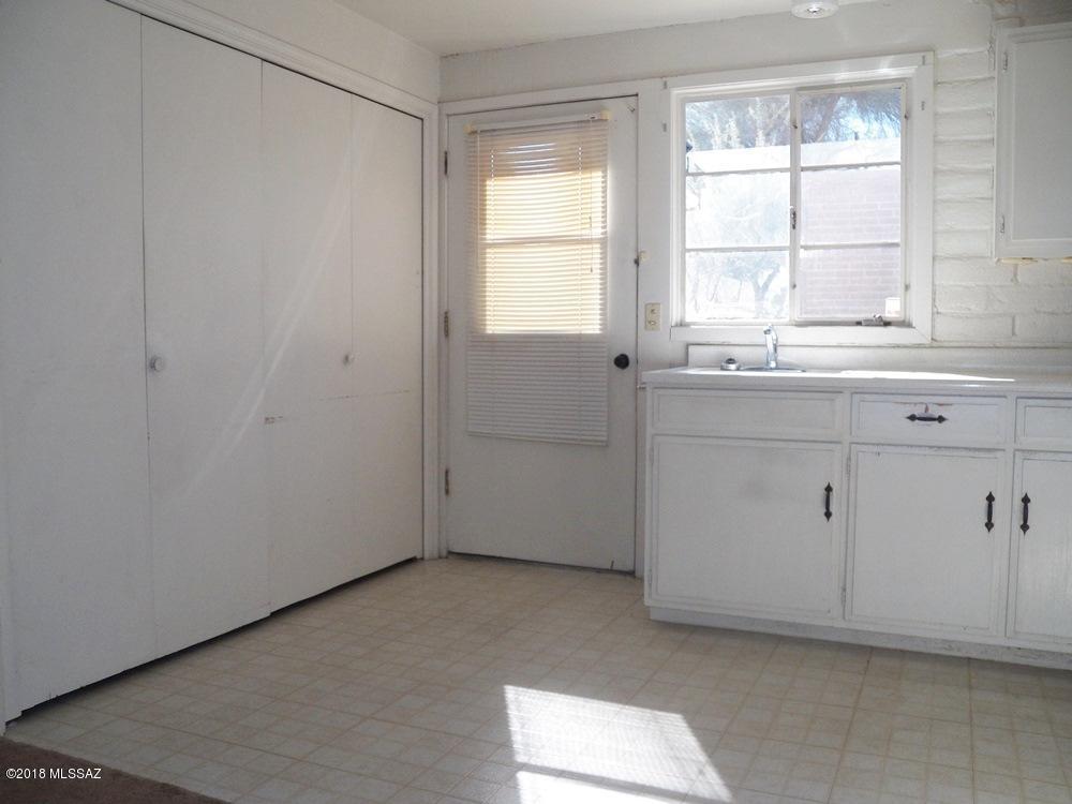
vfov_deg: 45.4
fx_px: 960
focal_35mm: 31
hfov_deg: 58.4
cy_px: 402
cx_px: 536
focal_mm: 5.5
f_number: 2.8
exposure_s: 1/500
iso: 160
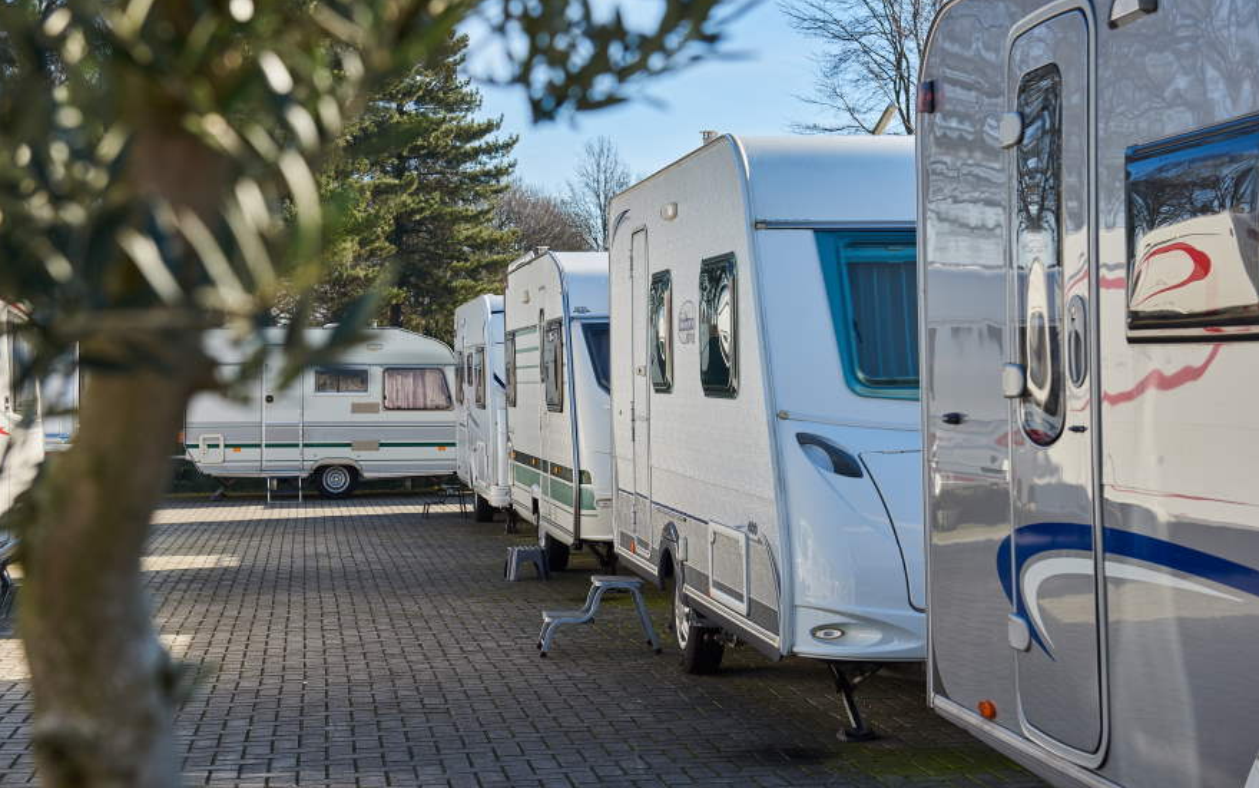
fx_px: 2128
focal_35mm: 62
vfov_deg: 21.0
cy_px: 366
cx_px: 627
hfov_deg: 33.0
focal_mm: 60
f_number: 7.1
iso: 31
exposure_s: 1/125
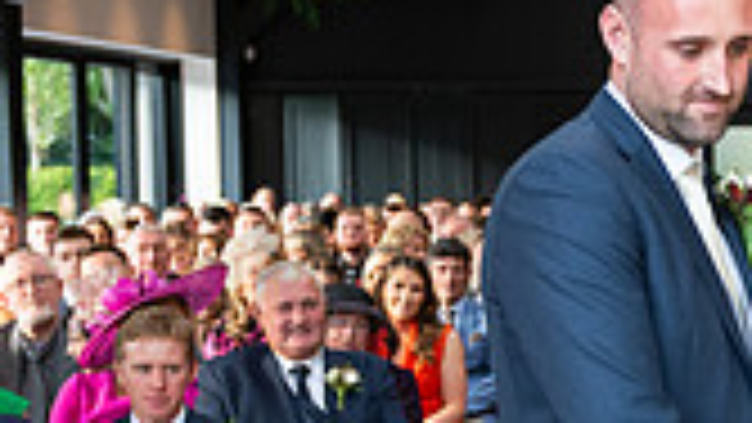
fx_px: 2034
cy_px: 326
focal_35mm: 102
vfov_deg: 11.8
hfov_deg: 19.8
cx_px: 869
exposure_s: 1/160
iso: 640
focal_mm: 28
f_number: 3.5
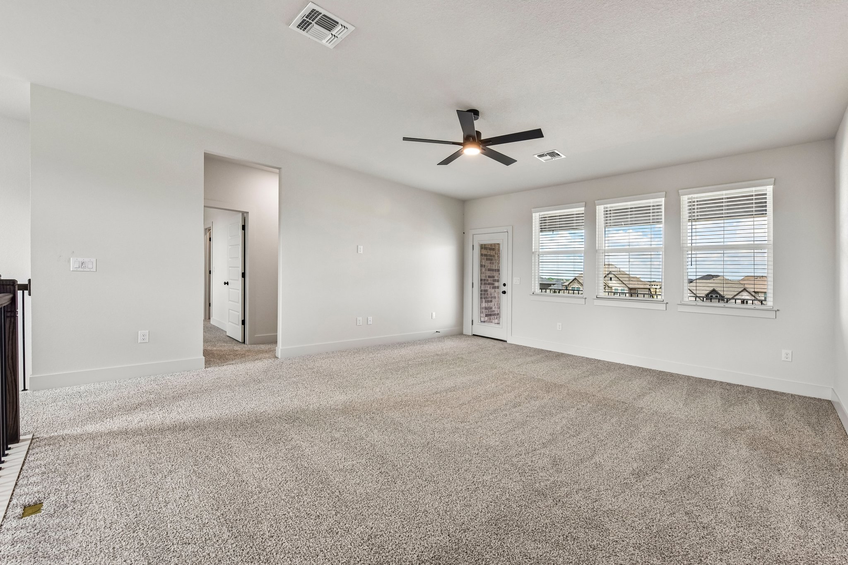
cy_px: 282
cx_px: 424
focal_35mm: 14
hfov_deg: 104.3
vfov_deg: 81.2
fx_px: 330
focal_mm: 14
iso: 180
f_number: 8
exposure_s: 1/15
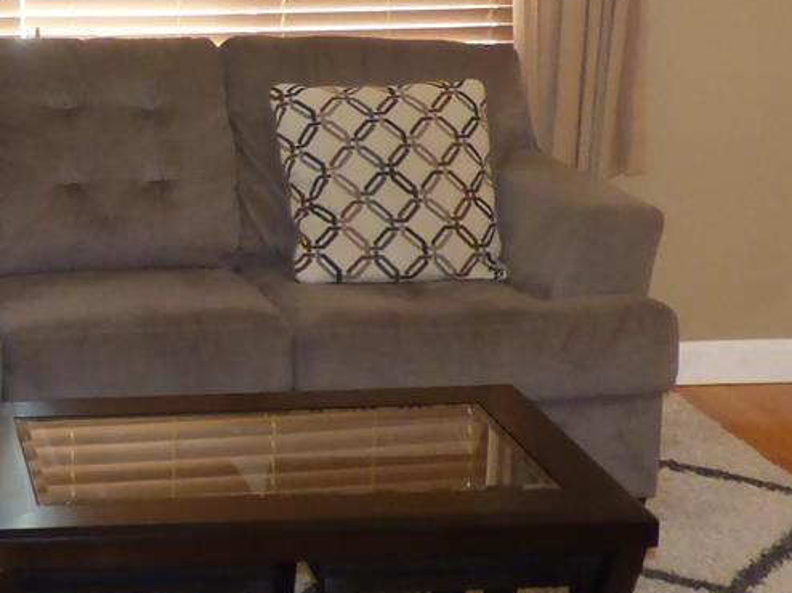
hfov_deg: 22.6
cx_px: -103
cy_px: 220
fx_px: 1852
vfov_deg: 18.2
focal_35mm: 81
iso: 500
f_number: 3
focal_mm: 4.42
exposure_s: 1/60
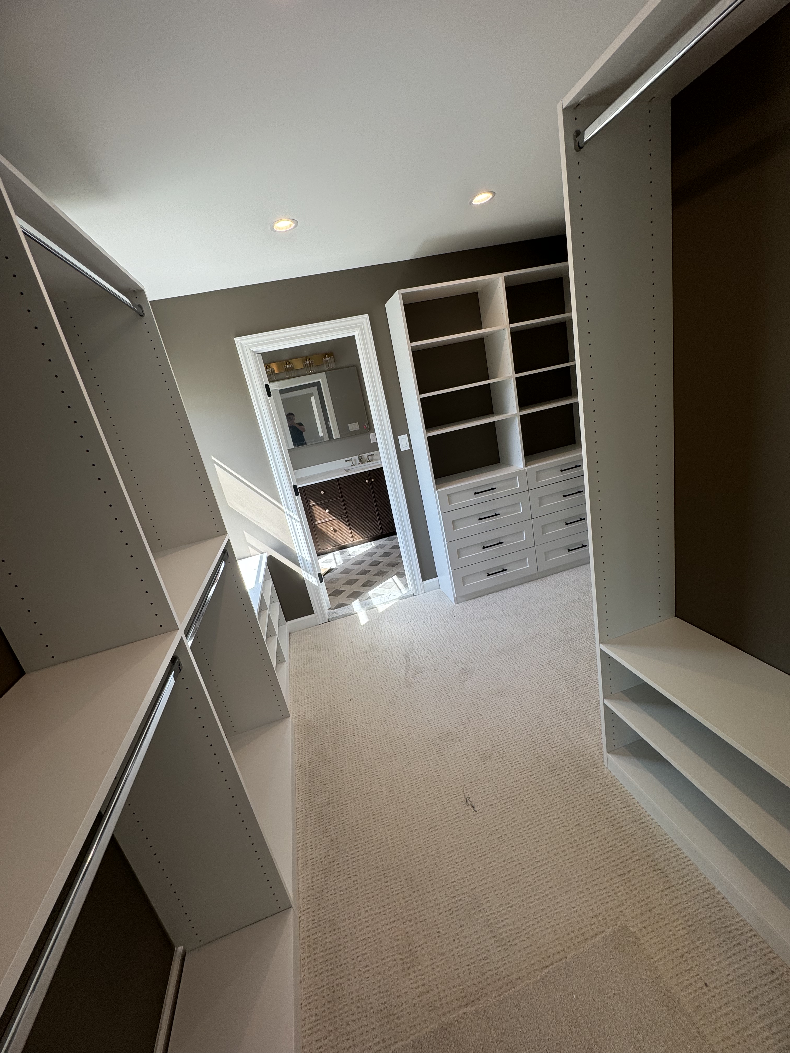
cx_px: 395
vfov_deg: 102.1
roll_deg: +12.2
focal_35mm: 14
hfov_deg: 85.7
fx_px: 426
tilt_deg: -18.1
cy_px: 526
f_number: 2.2
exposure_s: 1/120
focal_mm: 2.22
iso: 50
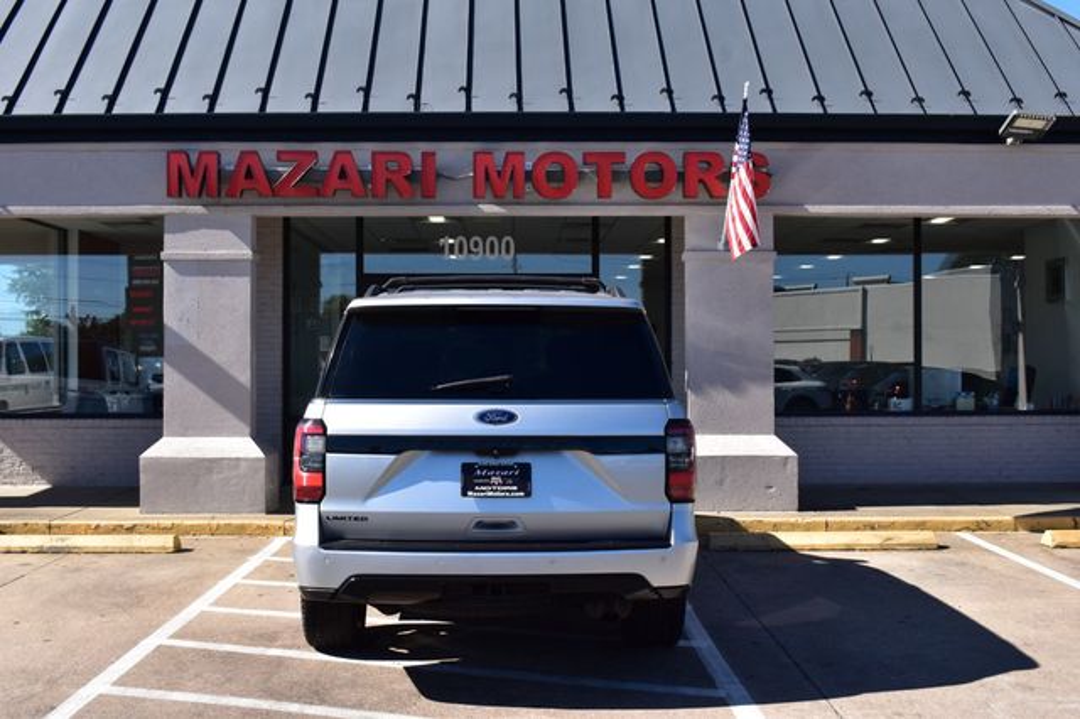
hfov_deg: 47.9
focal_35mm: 40
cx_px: 540
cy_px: 360
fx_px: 1214
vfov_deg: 33.0
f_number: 11
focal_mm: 27
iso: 400
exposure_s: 1/500
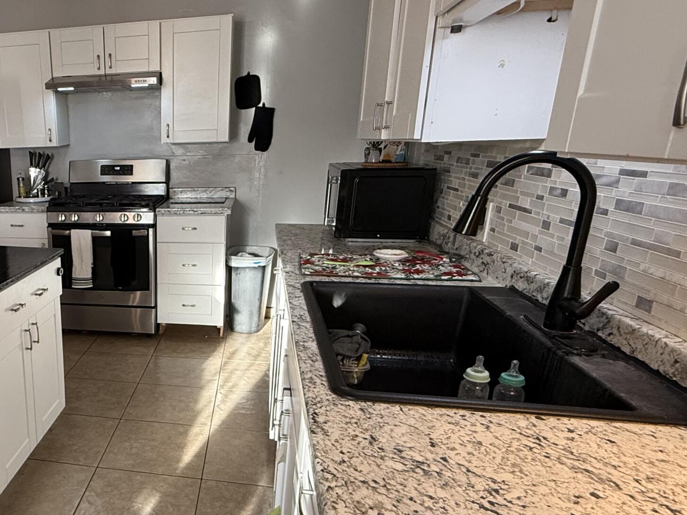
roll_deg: +1.4
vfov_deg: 47.7
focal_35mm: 29
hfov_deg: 56.0
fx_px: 576
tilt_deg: -18.4
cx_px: 111
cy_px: 331
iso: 200
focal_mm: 2.2
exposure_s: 1/120
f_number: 2.2
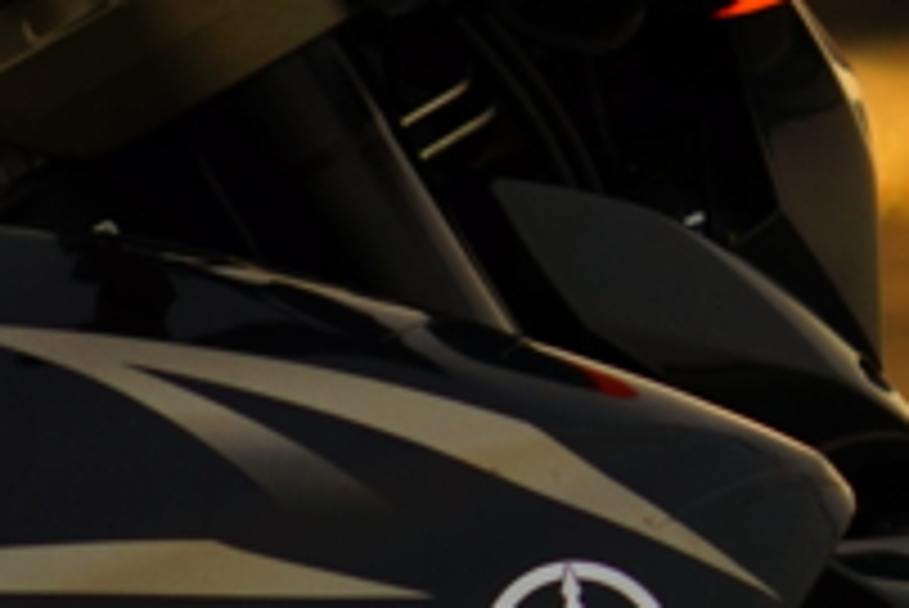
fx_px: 24054
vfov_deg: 1.4
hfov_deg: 2.2
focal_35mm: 952
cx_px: 1472
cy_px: -27
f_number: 6.3
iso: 100
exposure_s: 1/400
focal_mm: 240
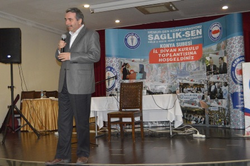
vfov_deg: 28.9
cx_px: 125
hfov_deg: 42.4
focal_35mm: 46
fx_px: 323
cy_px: 83
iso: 3200
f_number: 4.2
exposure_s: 1/80
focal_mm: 31
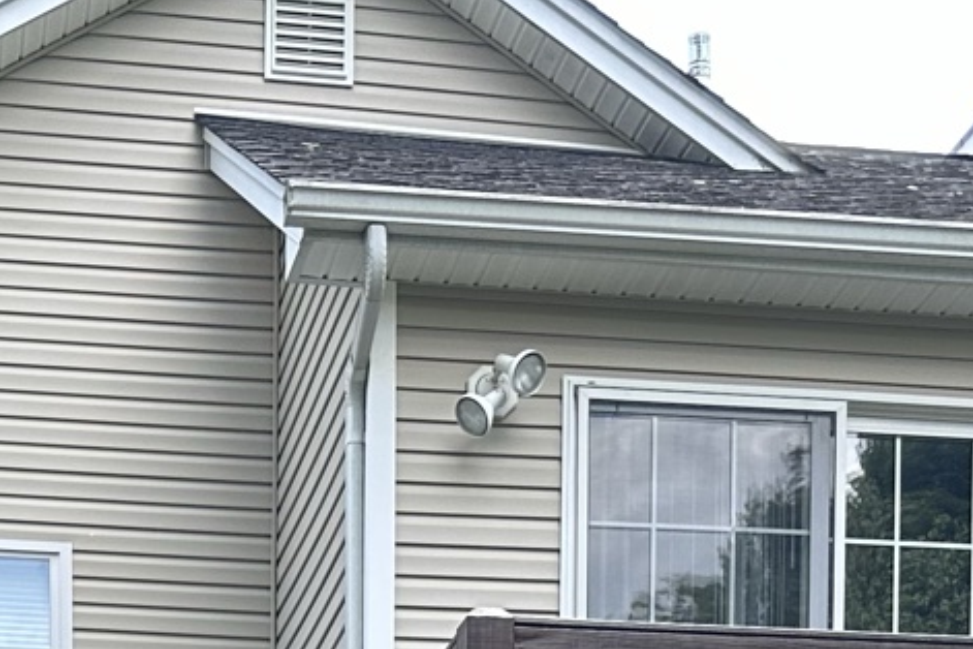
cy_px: 1542
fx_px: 2865
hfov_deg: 19.1
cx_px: 209
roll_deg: -1.0
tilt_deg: +0.1
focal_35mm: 106
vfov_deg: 11.0
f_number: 1.78
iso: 80
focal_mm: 6.86
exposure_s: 1/454
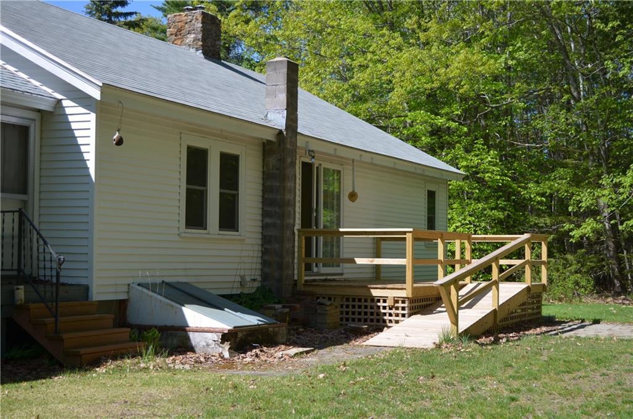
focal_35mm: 54
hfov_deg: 37.0
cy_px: 210
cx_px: 316
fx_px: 947
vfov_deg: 24.9
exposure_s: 1/800
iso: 200
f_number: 5
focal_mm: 36
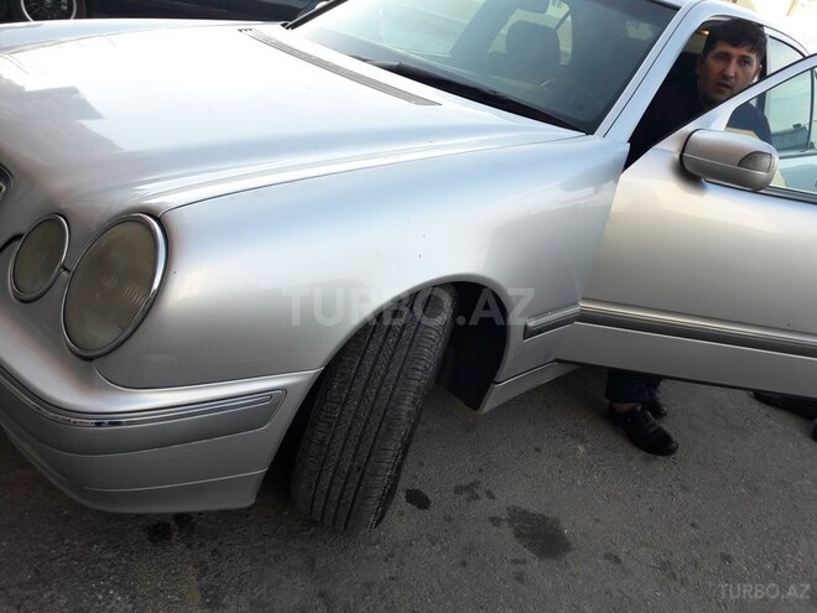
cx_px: 408
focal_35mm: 28
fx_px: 661
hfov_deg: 63.4
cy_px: 306
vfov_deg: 49.7
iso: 40
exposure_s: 1/358
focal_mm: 3.7
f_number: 1.9
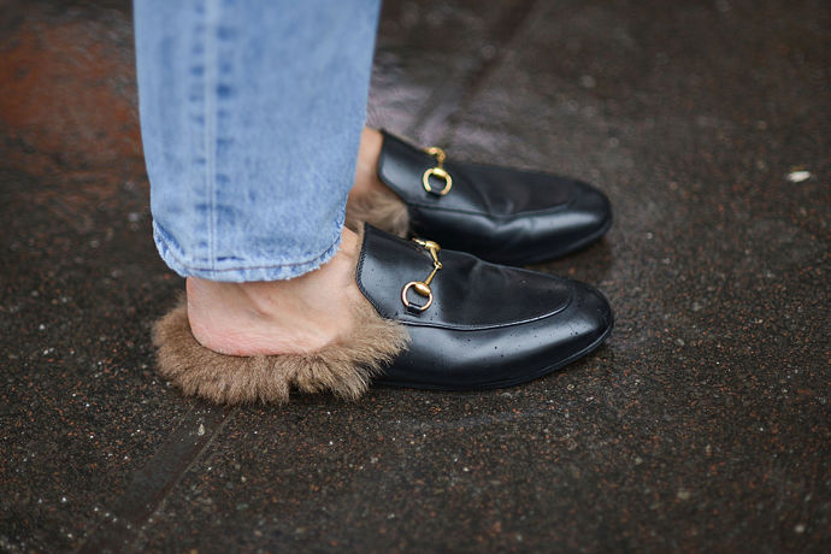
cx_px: 416
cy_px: 277
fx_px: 1962
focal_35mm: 85
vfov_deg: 16.1
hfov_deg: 23.9
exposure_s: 1/200
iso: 100
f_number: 1.8
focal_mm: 85
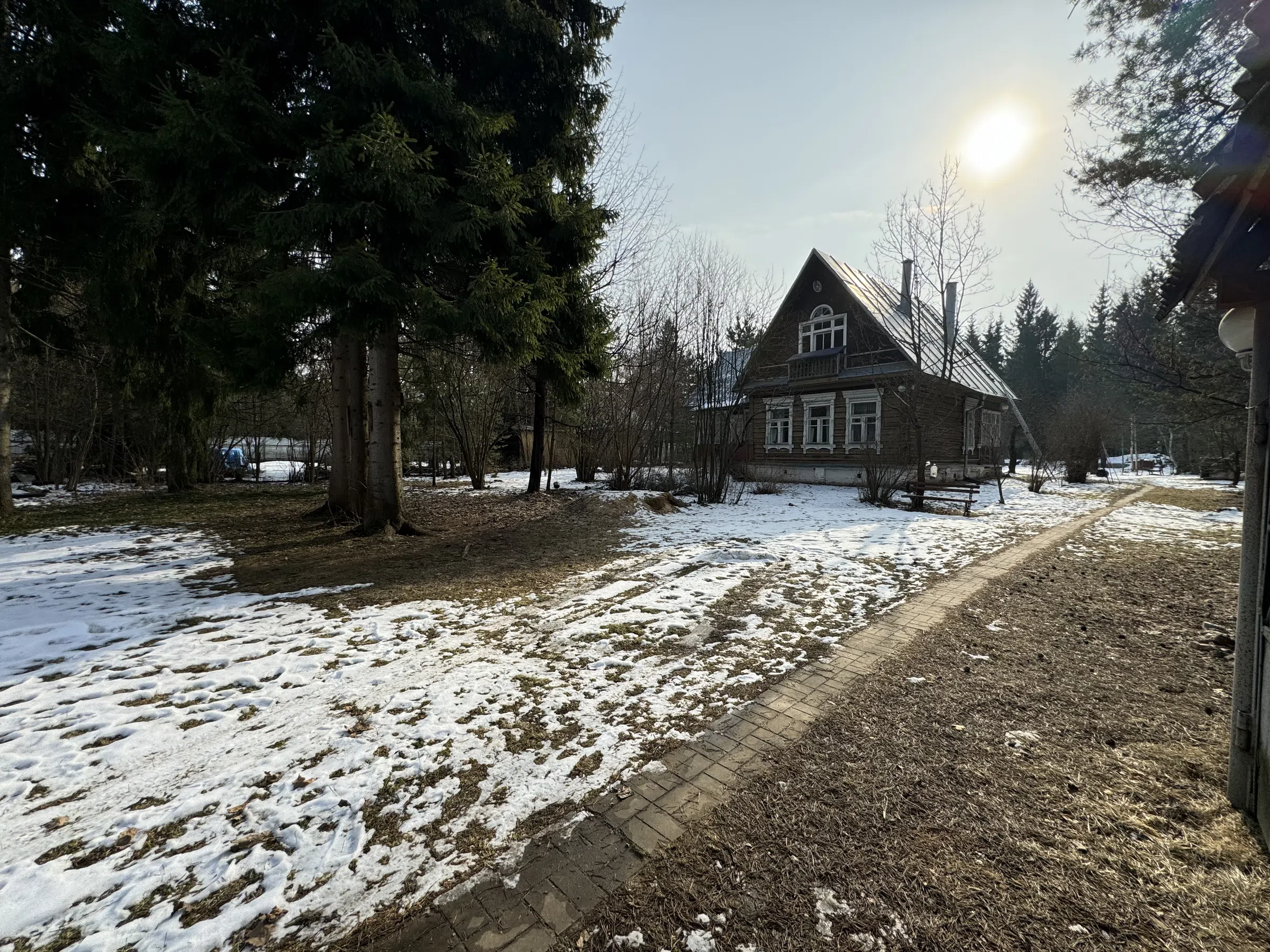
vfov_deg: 85.7
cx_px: 635
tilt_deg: -2.6
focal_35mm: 14
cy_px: 476
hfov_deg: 102.1
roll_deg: -0.6
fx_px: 514
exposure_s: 1/1395
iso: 40
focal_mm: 2.22
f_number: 2.2
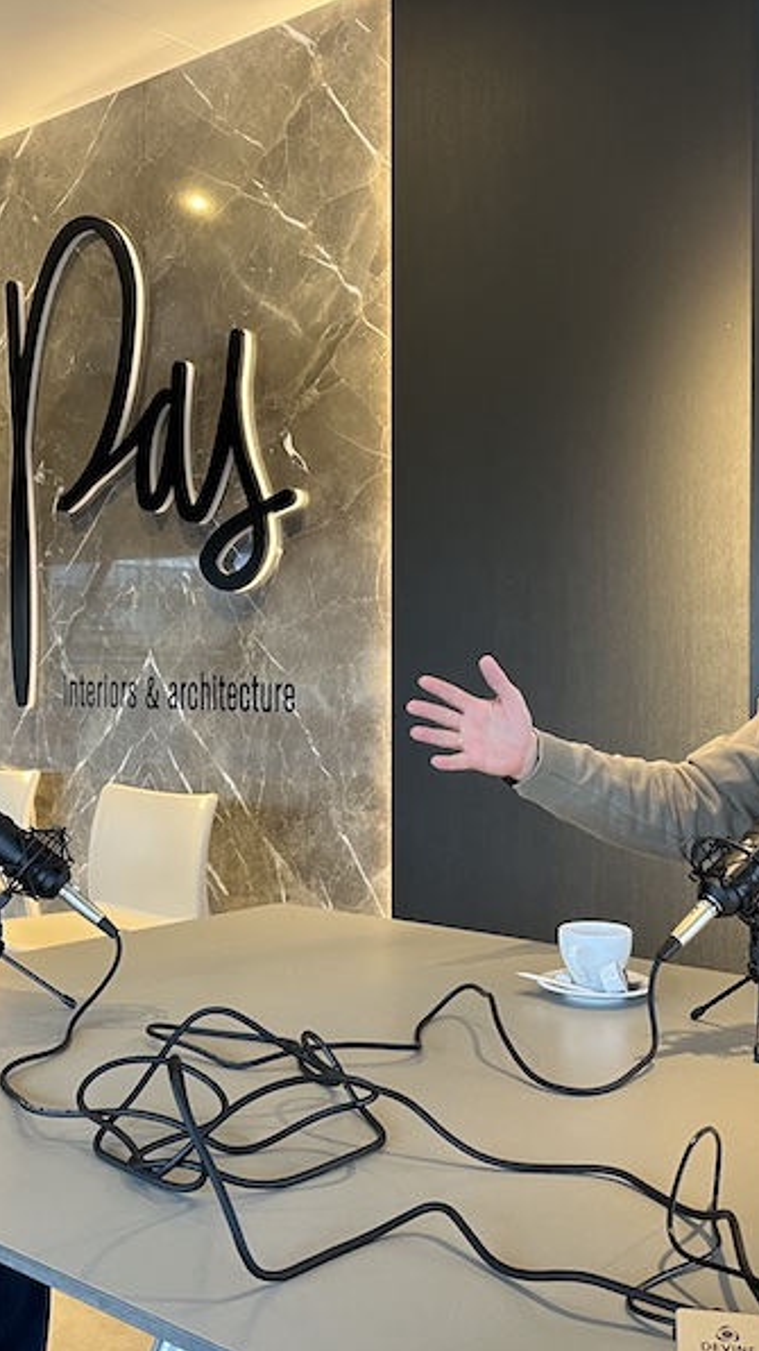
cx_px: 392
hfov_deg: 31.2
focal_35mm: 38
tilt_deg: -0.4
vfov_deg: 52.8
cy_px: 676
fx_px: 1360
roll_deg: +0.6
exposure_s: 1/50
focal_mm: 5.1
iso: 200
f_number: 1.6
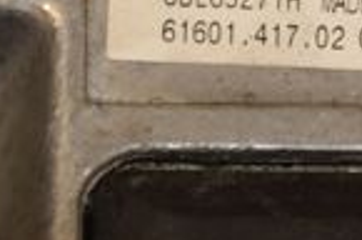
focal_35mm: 697
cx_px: 332
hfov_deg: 3.0
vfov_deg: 2.0
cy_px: 5
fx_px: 6995
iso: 800
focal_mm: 105
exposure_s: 1/200
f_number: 6.3
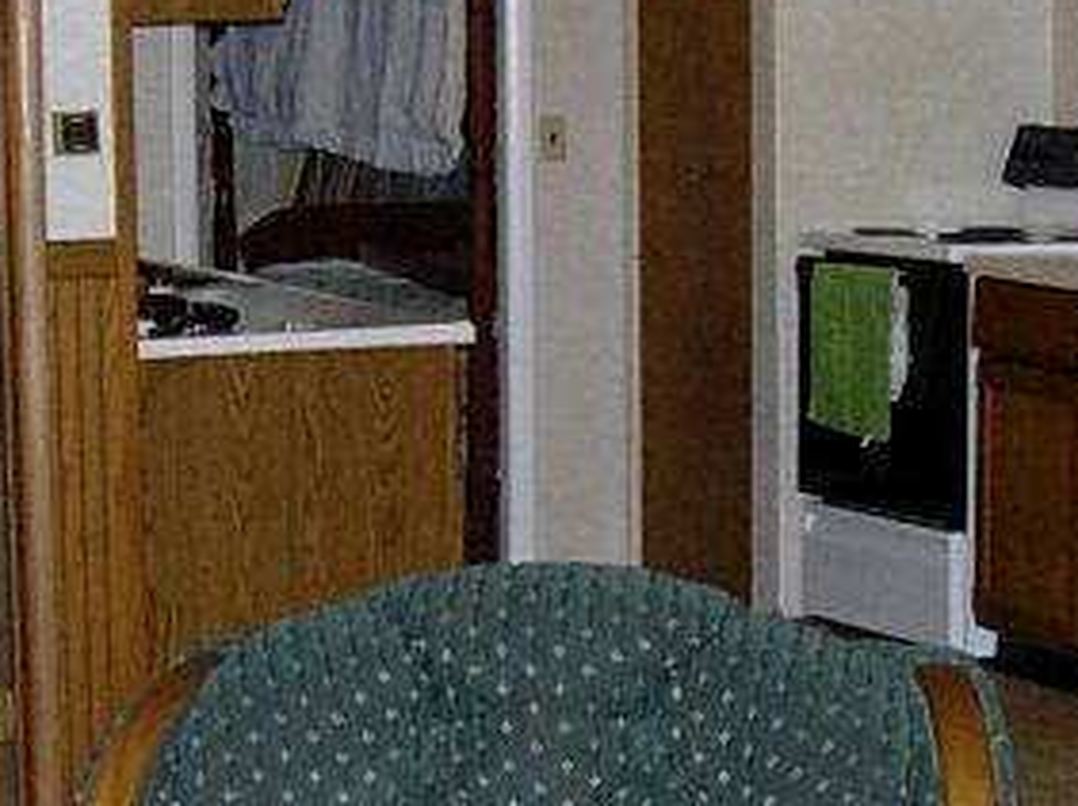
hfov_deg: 14.3
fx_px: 4294
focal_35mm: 138
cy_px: 562
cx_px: 646
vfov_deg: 10.7
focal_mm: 7.8
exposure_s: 1/161
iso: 200
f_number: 2.8
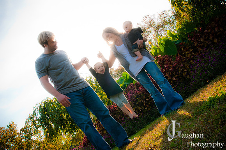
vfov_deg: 39.9
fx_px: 207
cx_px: 113
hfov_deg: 57.3
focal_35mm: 33
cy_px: 75
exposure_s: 1/80
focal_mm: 22
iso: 640
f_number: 22
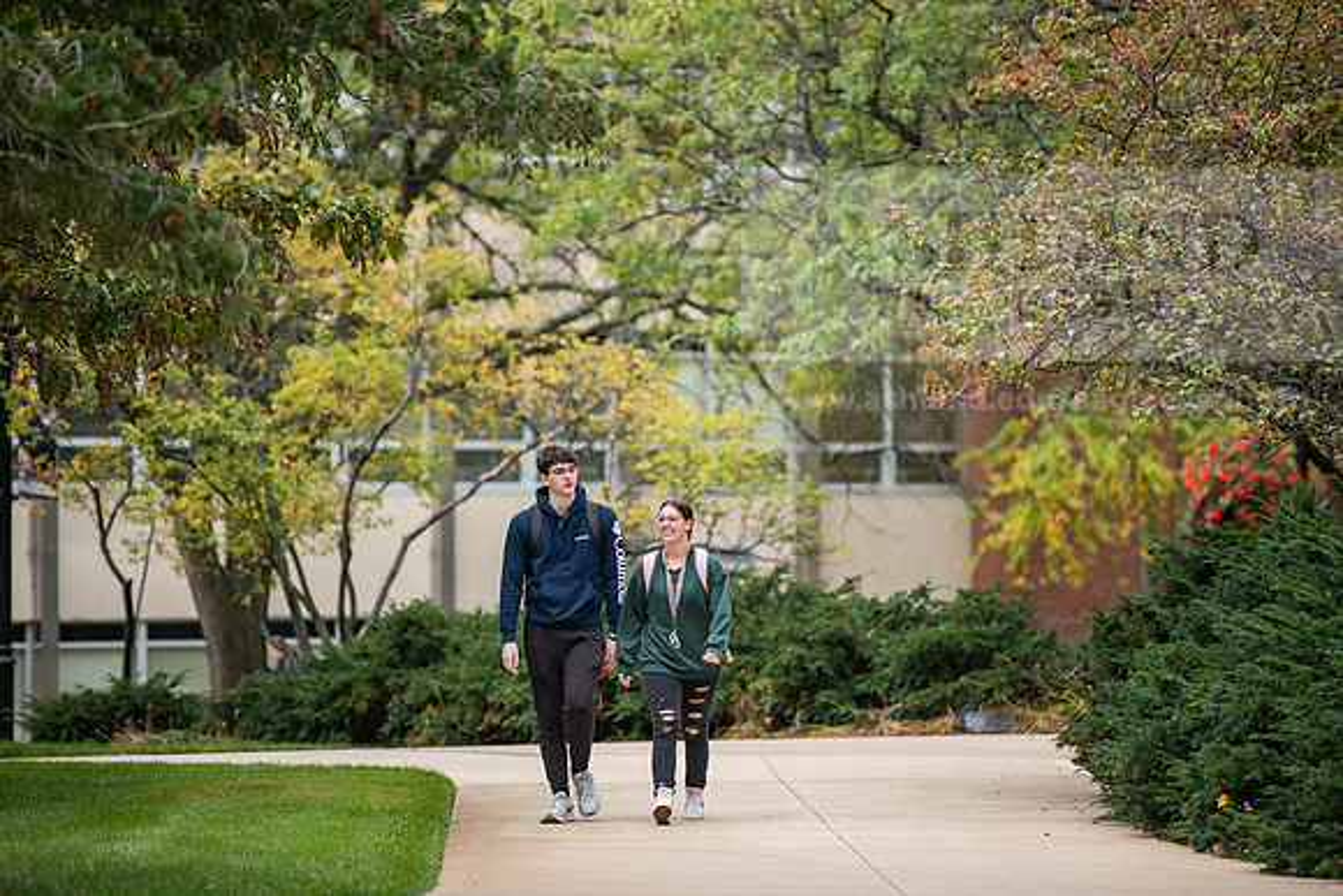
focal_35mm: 200
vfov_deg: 6.9
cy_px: 448
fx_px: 7463
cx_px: 672
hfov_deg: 10.3
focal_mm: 200
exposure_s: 1/400
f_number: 3.2
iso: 320
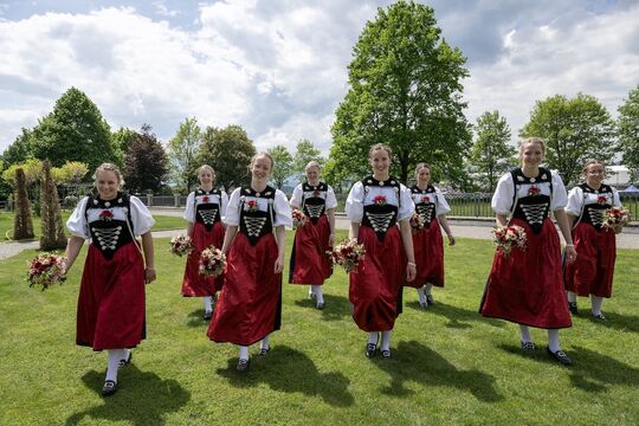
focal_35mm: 26
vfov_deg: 50.4
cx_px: 320
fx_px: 453
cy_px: 213
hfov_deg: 70.4
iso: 400
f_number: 10
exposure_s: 1/1250
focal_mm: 25.5
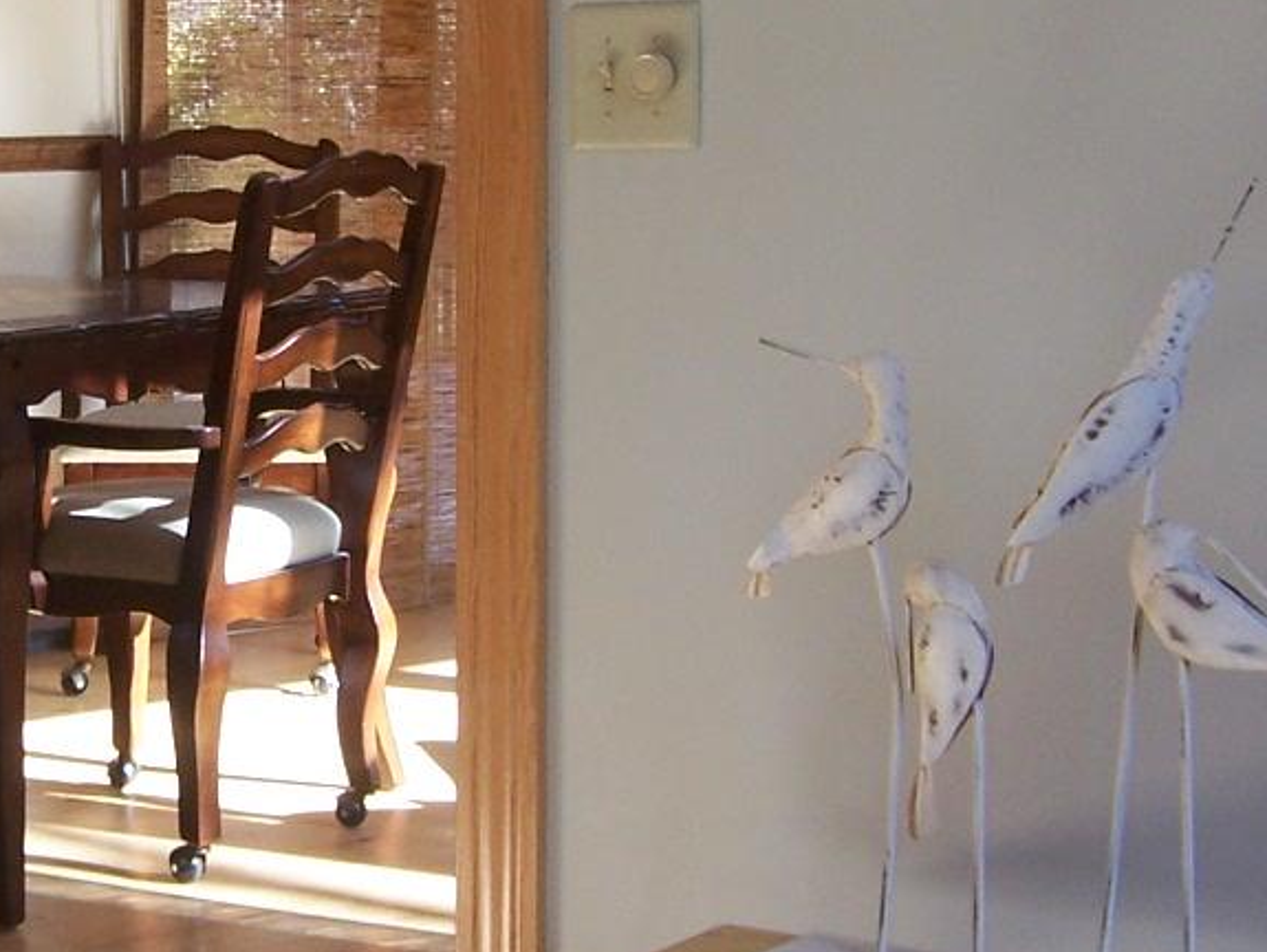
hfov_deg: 21.6
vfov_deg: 16.6
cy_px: 383
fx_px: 3260
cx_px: 174
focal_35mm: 89
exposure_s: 1/60
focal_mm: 5.5
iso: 80
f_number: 2.8
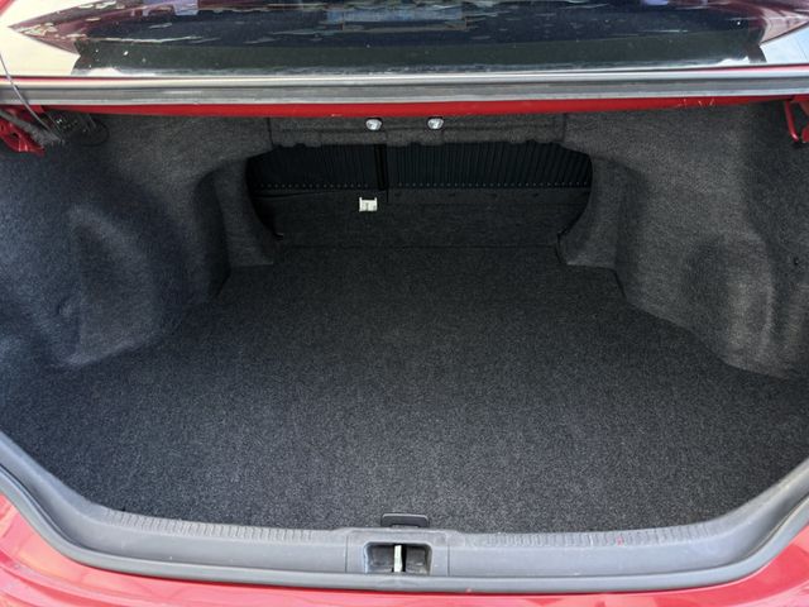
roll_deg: +2.5
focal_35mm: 24
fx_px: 561
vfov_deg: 56.8
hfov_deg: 71.6
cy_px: 304
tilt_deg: -33.2
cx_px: 404
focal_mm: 6.76
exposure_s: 1/110
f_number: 1.78
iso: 200
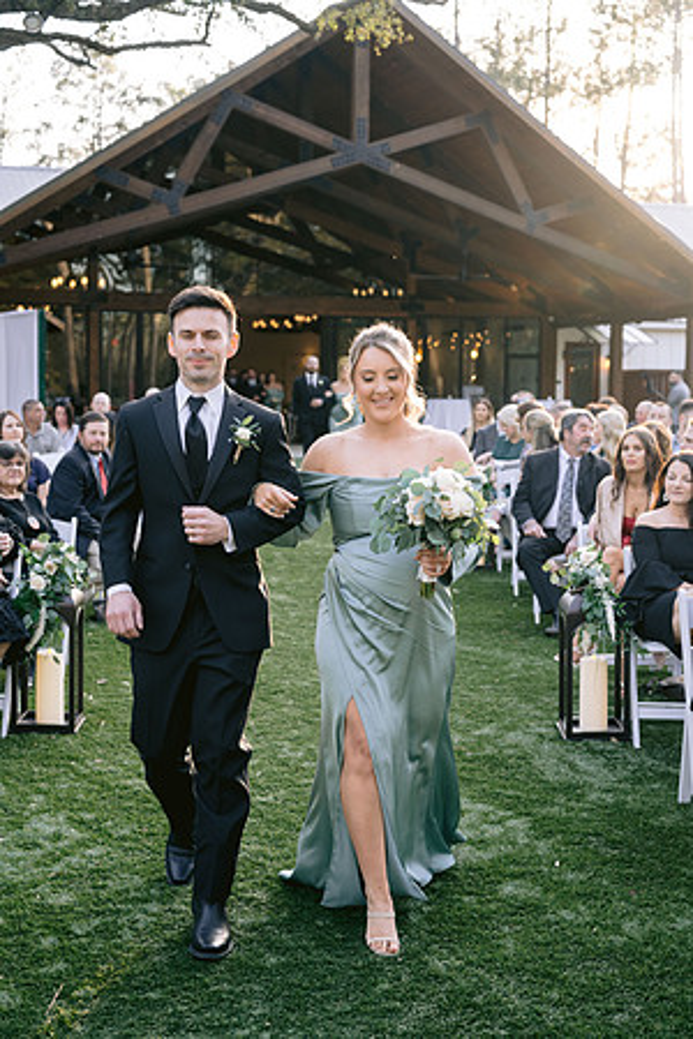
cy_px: 520
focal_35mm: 50
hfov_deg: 27.0
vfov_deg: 39.6
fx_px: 1444
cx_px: 346
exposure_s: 1/200
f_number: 4
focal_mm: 50
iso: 400
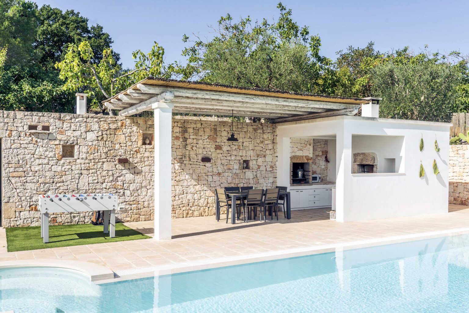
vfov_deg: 43.6
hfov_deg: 61.9
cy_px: 156
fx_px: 391
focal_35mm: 30
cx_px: 234
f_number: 10
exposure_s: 1/400
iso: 200
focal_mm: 30
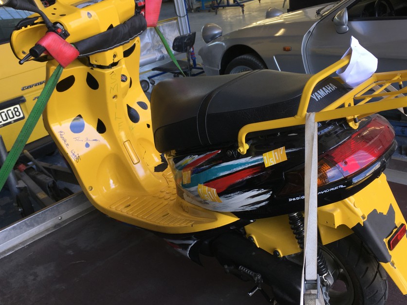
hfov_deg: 50.0
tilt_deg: -24.7
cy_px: 154
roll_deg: +7.7
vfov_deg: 38.7
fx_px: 435
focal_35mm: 37
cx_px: 232
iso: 25
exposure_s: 1/87
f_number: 2.2
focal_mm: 4.15
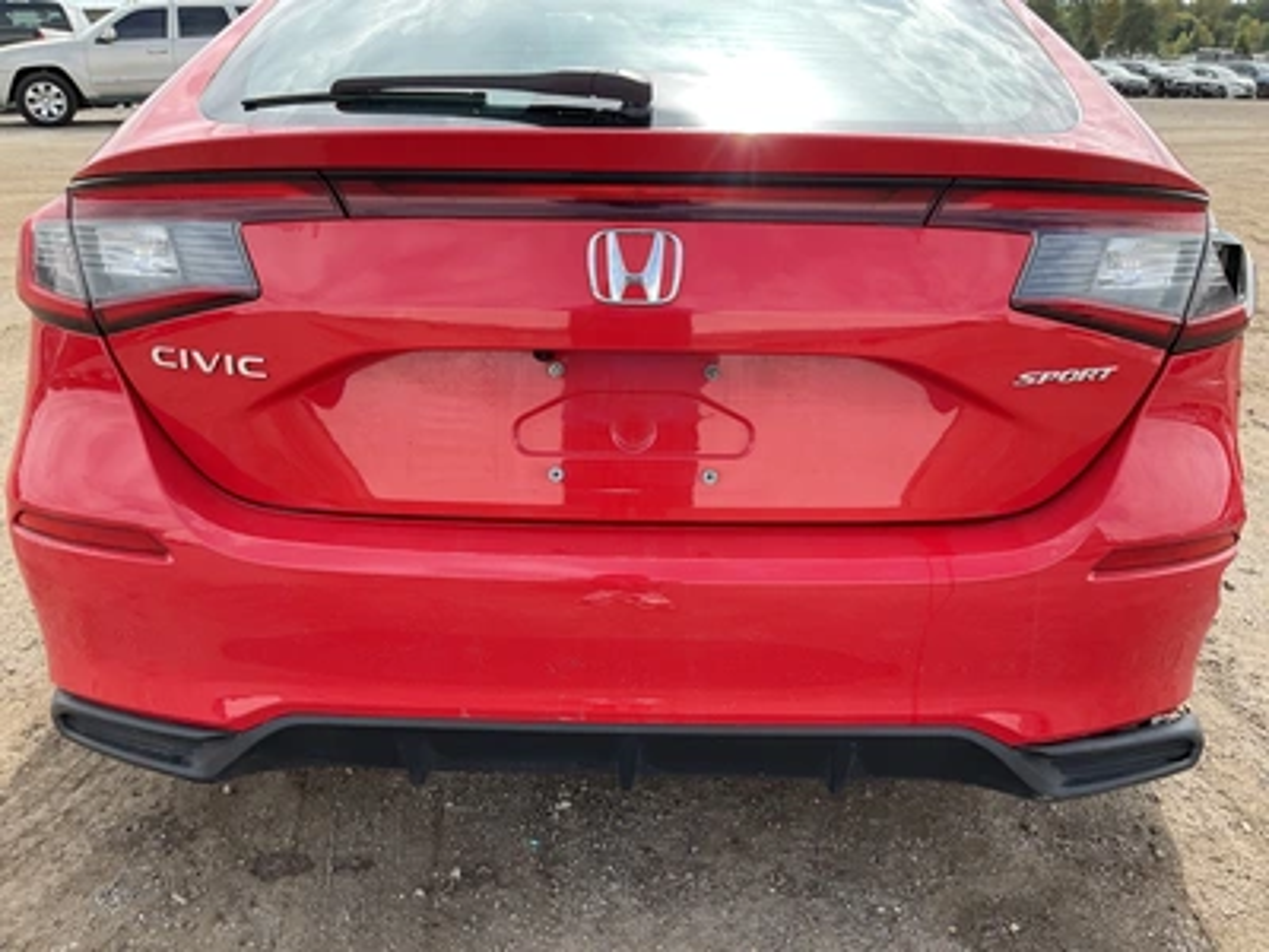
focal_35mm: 29
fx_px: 1063
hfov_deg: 61.7
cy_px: 476
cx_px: 634
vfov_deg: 48.2
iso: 25
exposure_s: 1/391
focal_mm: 3
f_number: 1.8
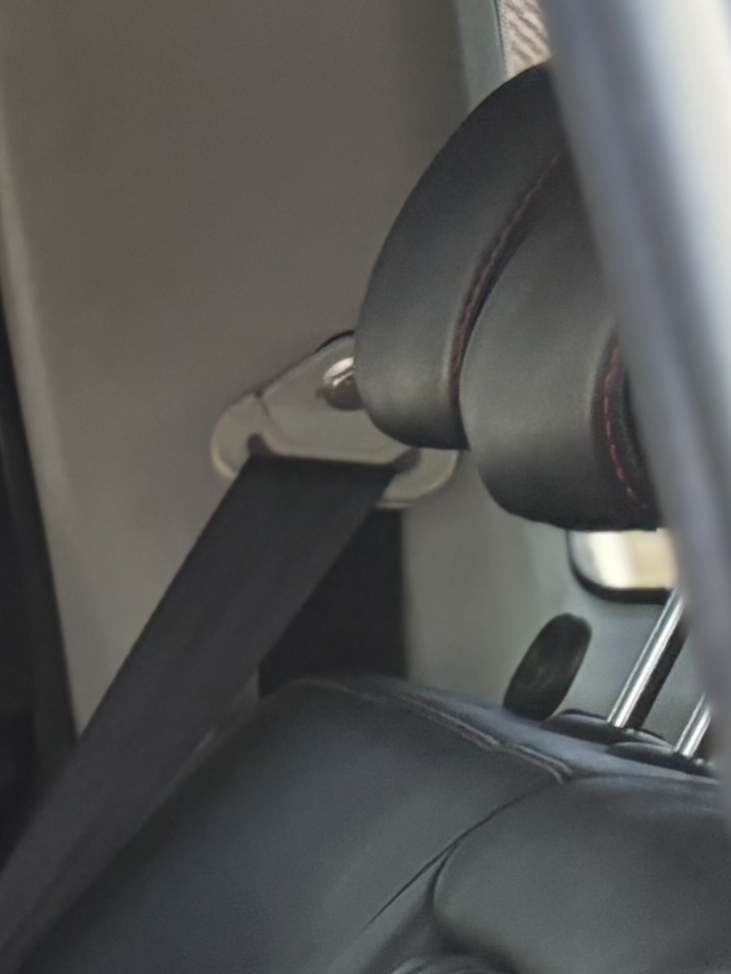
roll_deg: -0.2
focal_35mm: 152
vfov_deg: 11.8
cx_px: -2098
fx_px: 4279
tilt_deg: -19.0
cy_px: 1861
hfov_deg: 7.4
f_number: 1.6
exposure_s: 1/309
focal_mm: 5.96
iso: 64
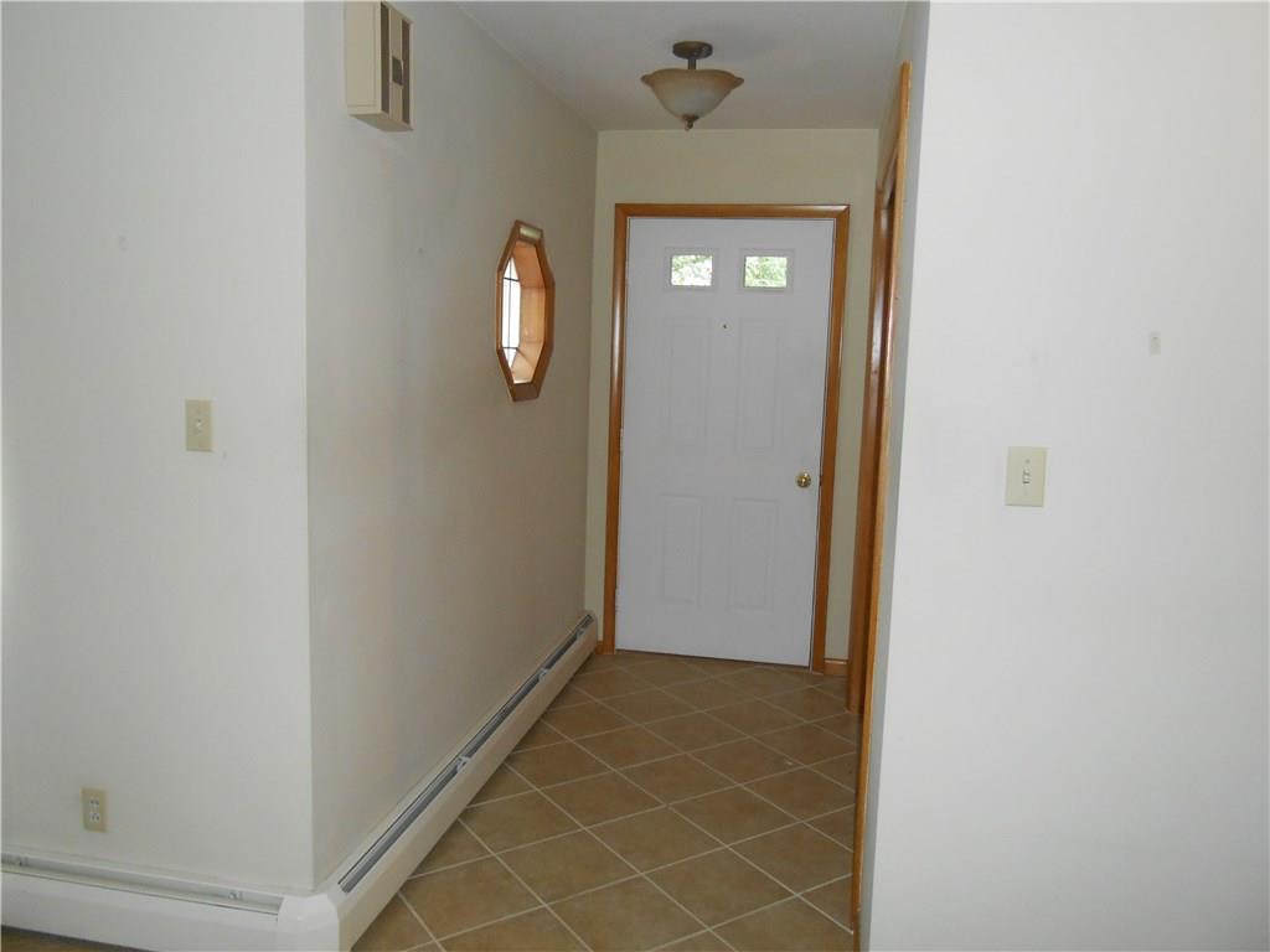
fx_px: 954
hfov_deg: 67.3
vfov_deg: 53.1
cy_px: 476
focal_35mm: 26
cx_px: 635
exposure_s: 1/25
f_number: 3.5
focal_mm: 4.6
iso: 320
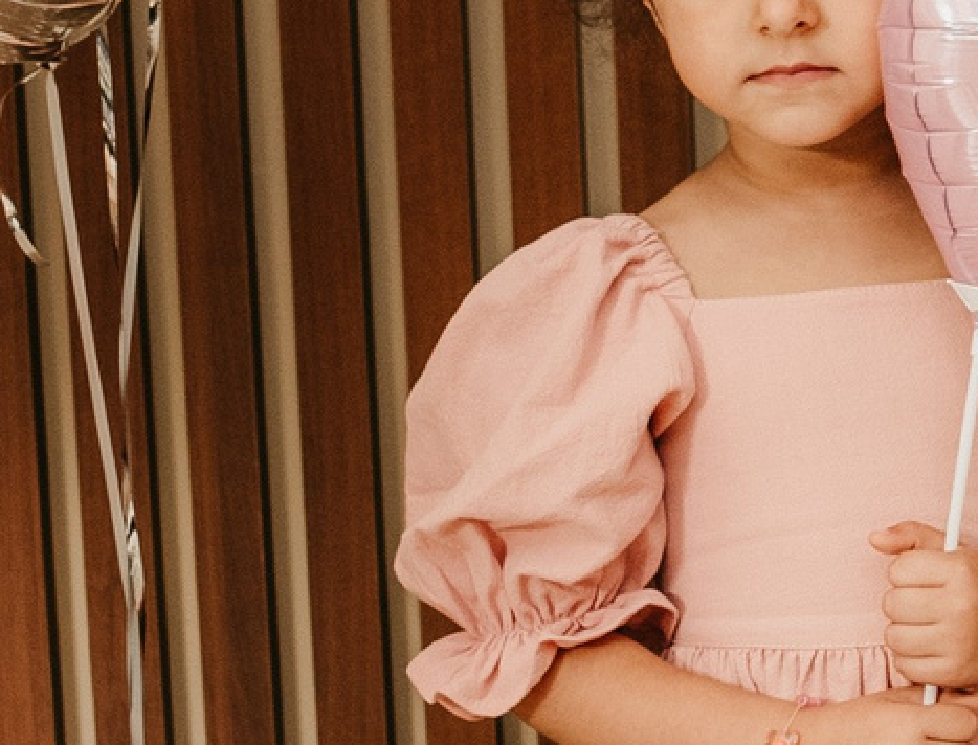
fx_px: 6167
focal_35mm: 217
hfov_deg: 8.7
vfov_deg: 6.9
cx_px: 1767
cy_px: 0
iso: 320
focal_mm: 35
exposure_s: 1/160
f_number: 3.5
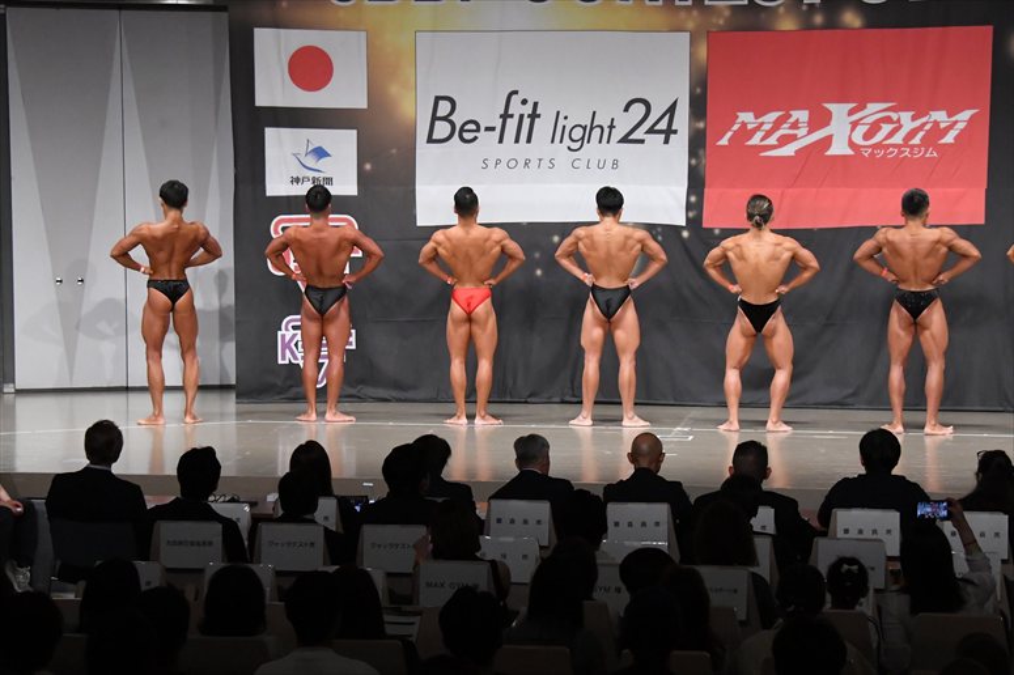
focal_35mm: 93
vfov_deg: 14.7
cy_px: 338
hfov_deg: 21.9
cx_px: 507
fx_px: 2618
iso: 6400
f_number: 5.6
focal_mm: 62
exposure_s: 1/400
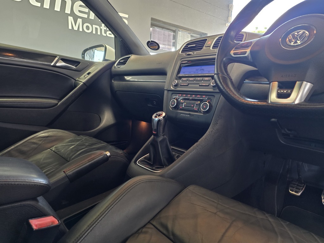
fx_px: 215
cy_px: 122
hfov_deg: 73.9
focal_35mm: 23
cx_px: 162
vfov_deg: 58.9
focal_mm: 6.25
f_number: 1.7
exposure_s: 1/100
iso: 640
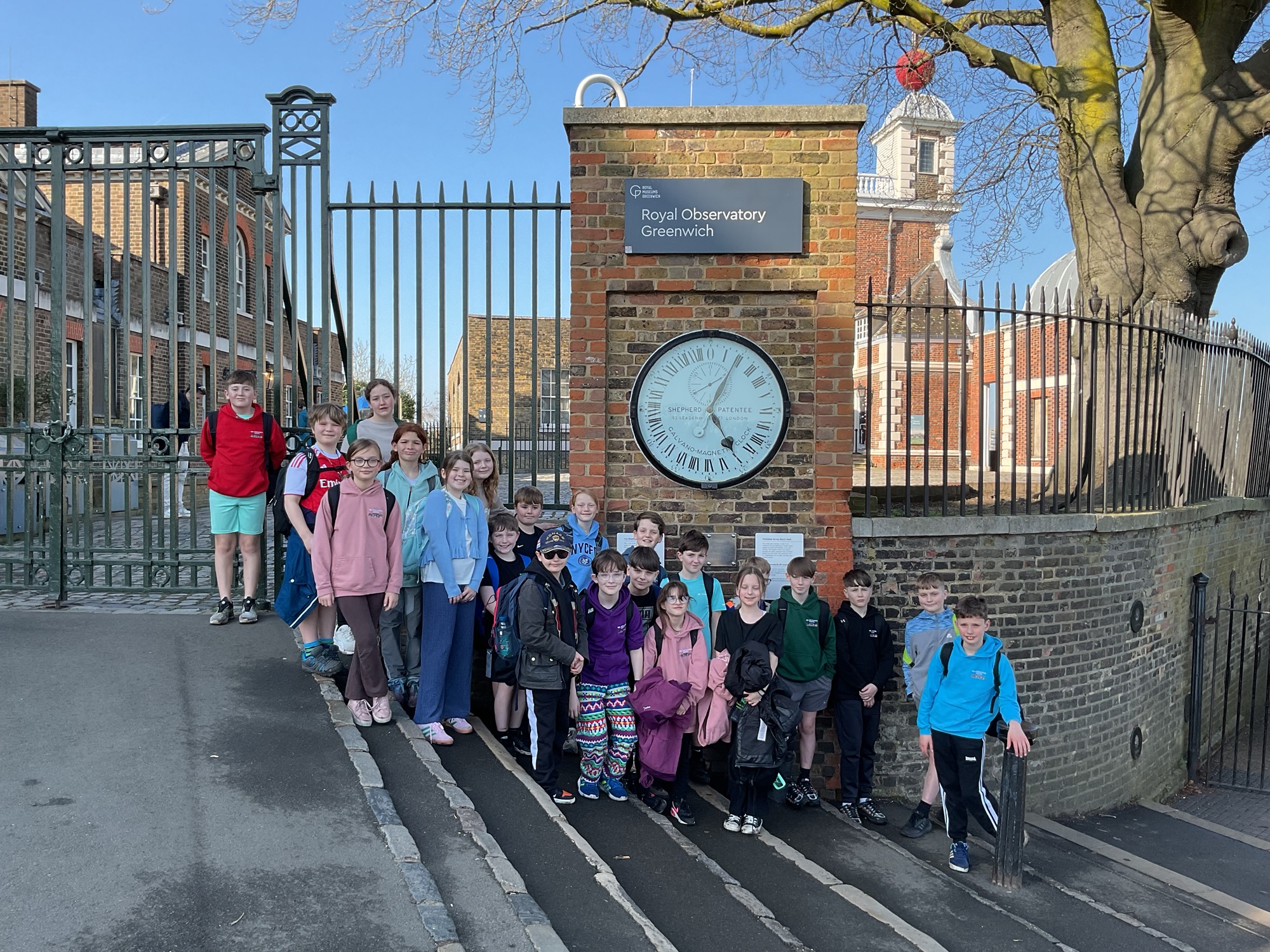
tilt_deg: -0.6
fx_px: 1064
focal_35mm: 29
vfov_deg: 48.2
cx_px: 635
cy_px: 476
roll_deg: -0.1
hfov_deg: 61.7
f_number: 1.8
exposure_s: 1/593
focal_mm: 3
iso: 16
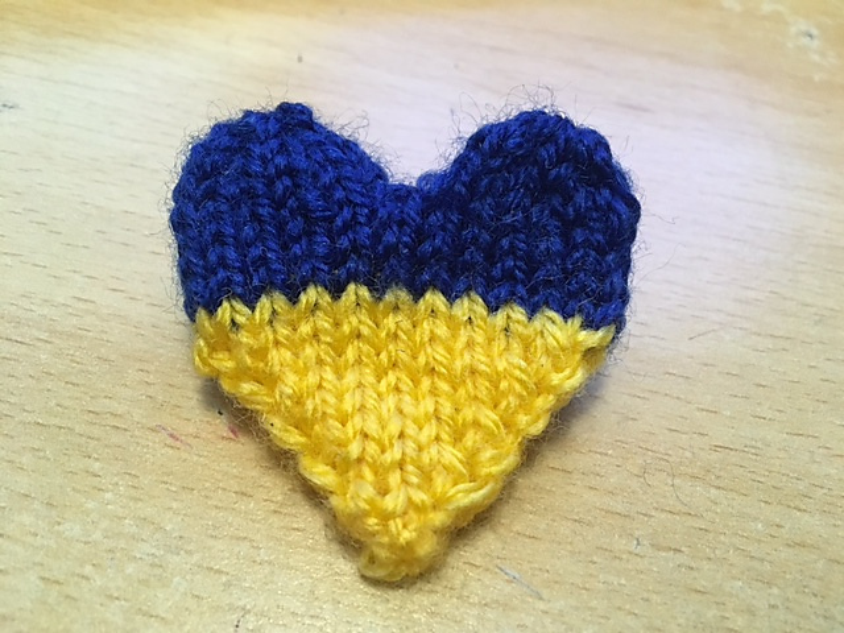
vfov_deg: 48.2
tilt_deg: -51.4
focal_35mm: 29
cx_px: 422
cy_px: 316
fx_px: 707
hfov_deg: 61.7
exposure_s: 1/25
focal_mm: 4.15
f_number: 2.2
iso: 200
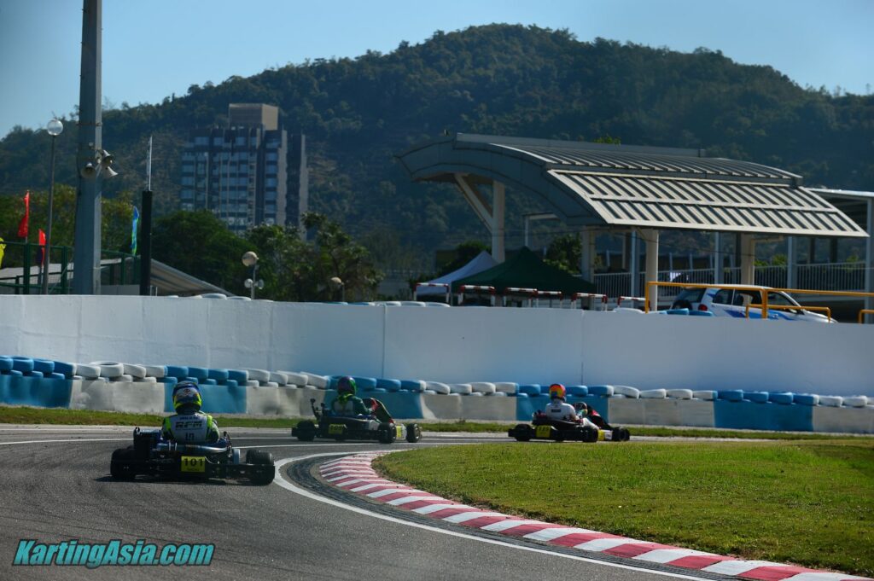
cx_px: 437
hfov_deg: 15.8
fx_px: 3153
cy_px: 290
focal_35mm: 130
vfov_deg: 10.5
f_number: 4
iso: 100
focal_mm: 130
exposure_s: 1/1000
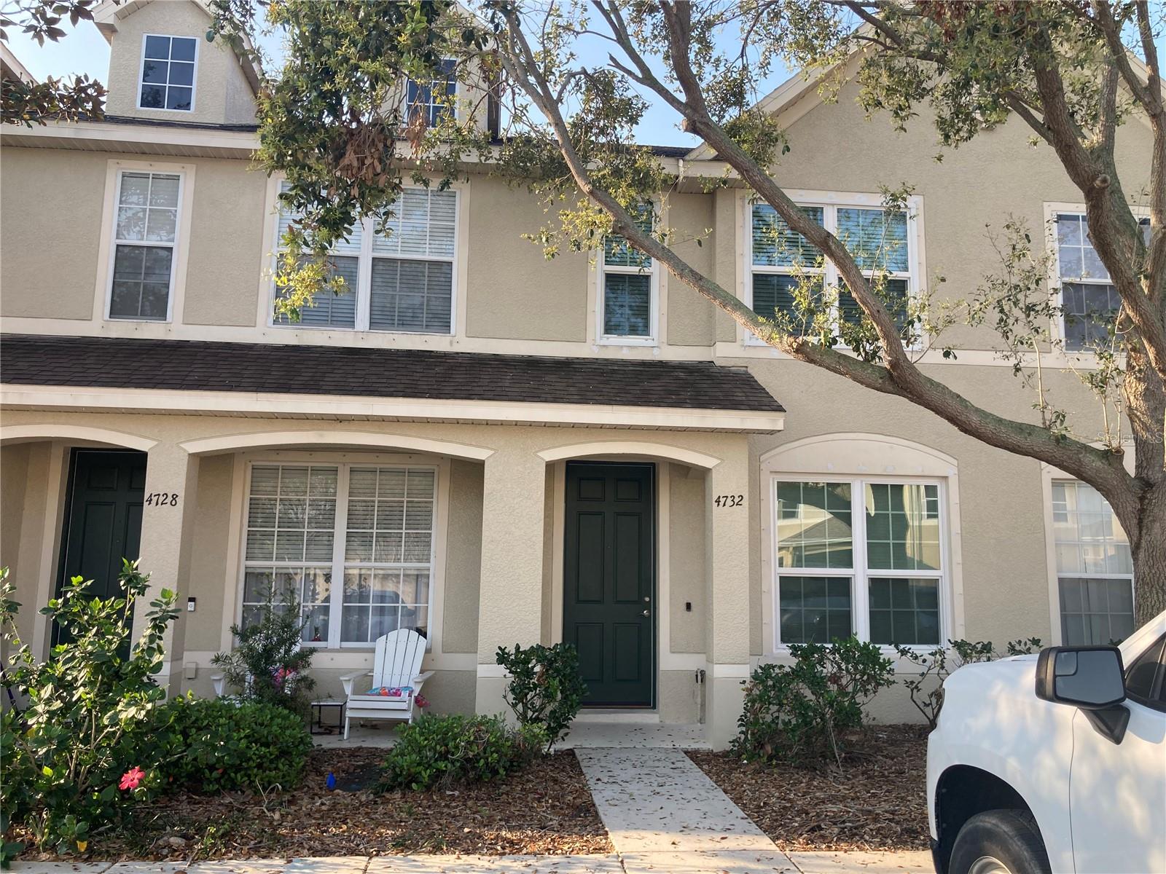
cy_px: 437
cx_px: 583
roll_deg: -1.0
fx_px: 943
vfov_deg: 49.7
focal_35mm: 28
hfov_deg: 63.4
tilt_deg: +9.3
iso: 20
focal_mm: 3.99
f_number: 1.8
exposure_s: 1/316
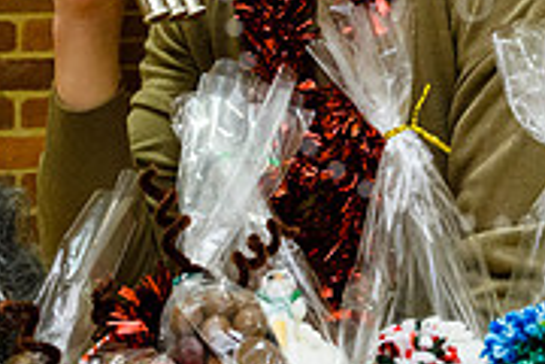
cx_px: 503
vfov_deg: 16.1
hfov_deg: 24.0
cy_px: -62
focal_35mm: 82
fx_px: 1241
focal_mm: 17
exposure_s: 1/60
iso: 1600
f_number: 5
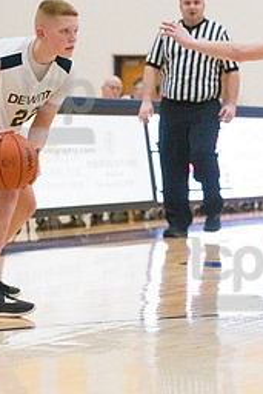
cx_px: 58
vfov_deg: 11.5
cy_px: 112
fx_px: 1959
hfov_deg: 7.7
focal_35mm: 179
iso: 10000
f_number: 4.5
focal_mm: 102
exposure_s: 1/1600
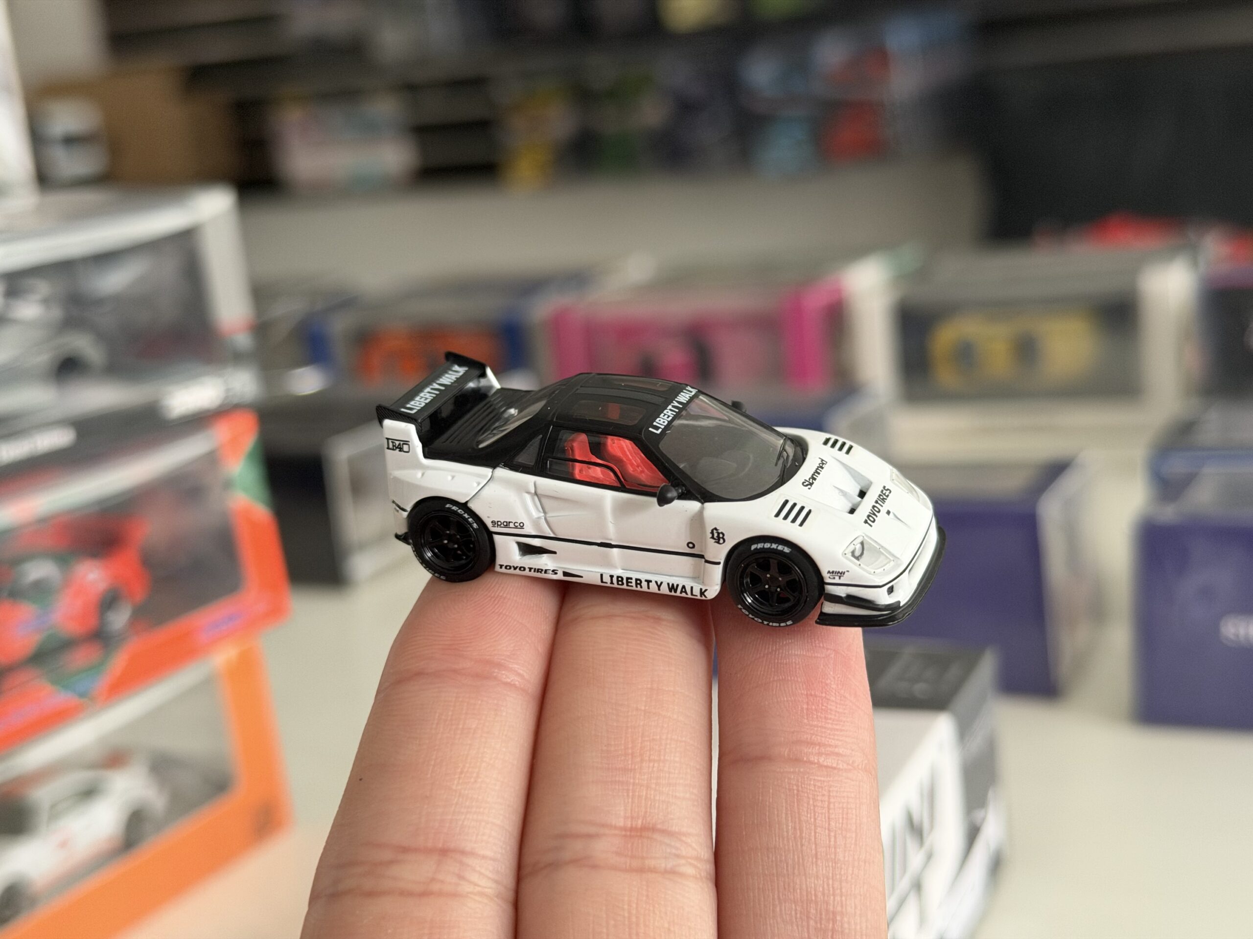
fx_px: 1737
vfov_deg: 30.3
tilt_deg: -13.0
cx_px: 626
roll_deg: +6.1
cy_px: 470
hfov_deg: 39.7
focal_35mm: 48
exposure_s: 1/60
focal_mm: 6.76
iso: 250
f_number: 1.78
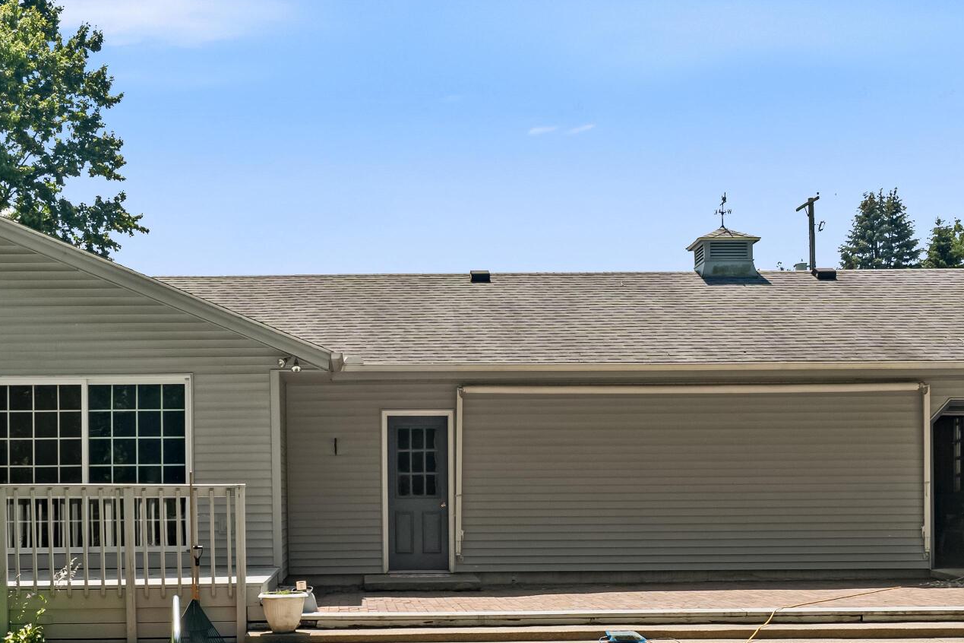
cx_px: 381
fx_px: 1392
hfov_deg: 38.0
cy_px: 511
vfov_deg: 25.6
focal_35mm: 52
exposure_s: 1/80
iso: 250
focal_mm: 22
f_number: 8
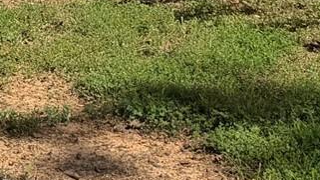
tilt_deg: -0.5
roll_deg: +1.3
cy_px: -295
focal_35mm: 167
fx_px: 1416
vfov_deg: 6.8
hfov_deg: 12.7
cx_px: 0
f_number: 1.78
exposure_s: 1/5714
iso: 80
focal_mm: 6.76
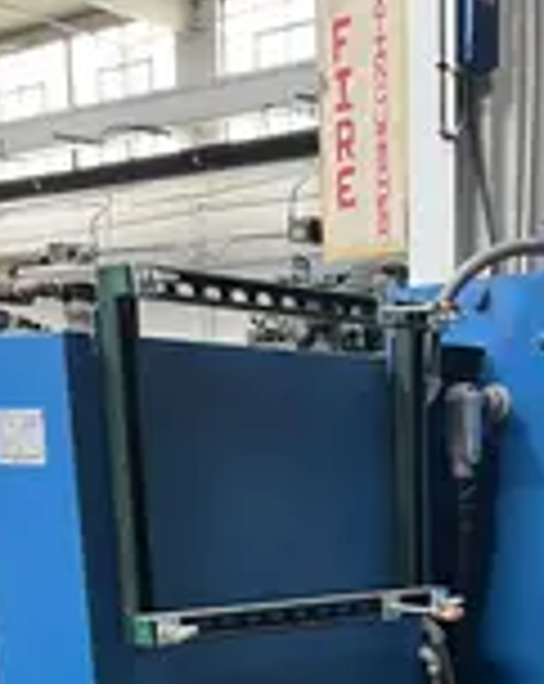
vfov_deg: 24.8
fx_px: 1352
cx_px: 468
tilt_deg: -17.9
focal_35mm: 67
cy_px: 878
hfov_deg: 22.3
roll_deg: -0.9
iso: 125
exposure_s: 1/60
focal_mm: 5.7
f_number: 1.5
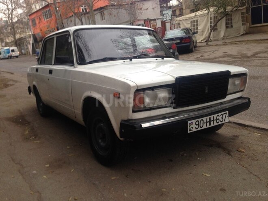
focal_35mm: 33
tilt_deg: -14.1
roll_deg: +8.7
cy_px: 100
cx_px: 134
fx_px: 255
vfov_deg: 42.9
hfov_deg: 55.4
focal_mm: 4.12
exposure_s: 1/60
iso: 64
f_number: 2.4
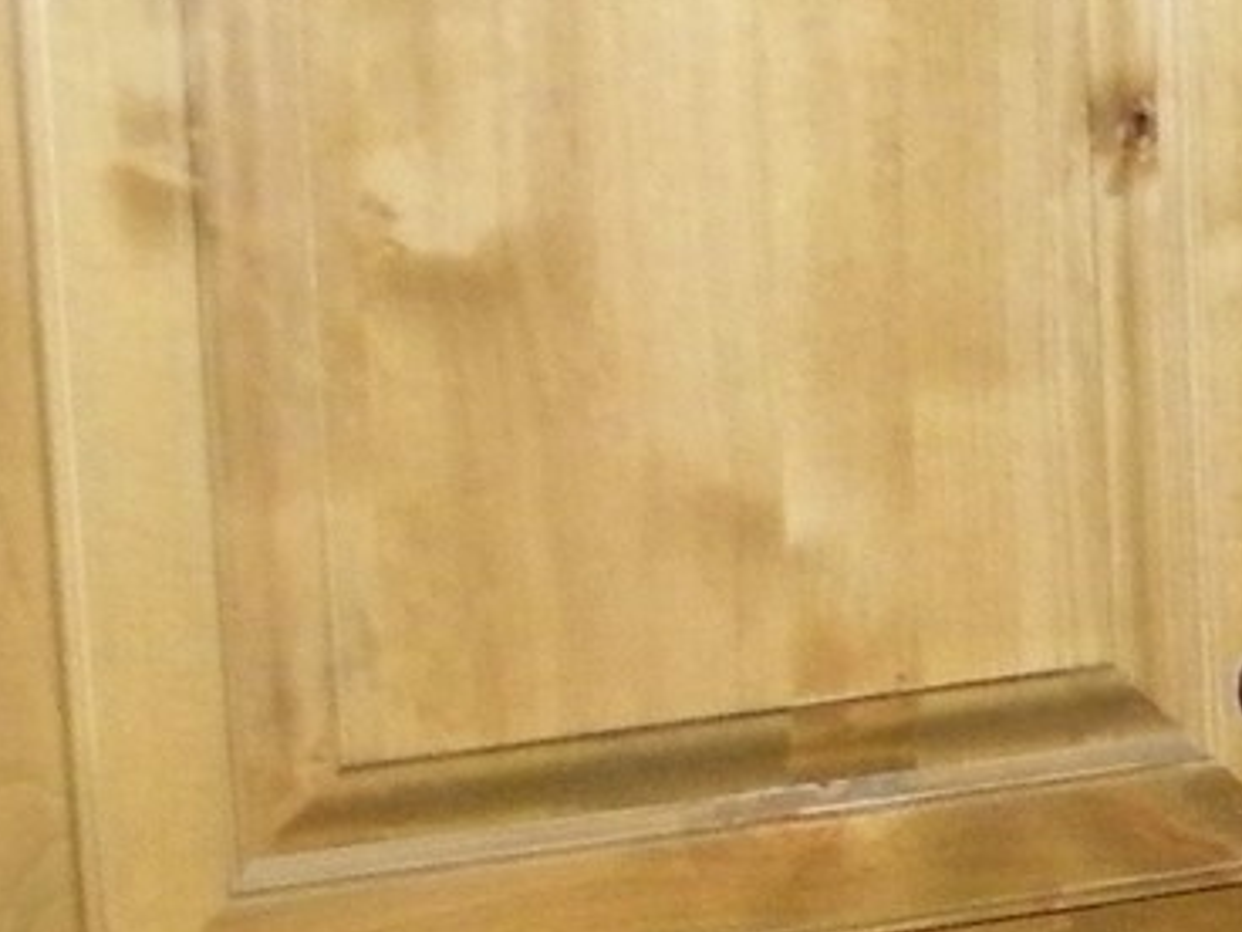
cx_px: 2403
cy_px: 517
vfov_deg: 10.2
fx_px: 5238
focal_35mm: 146
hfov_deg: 12.1
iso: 200
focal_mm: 5
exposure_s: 1/30
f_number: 3.5
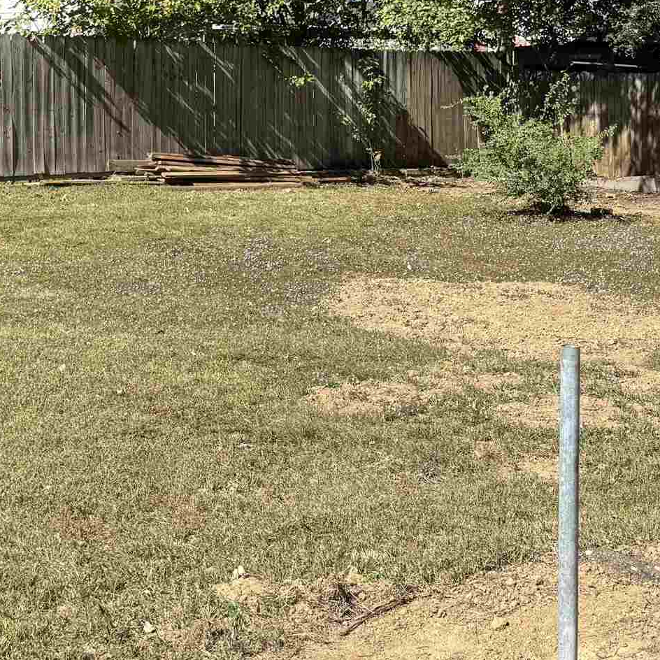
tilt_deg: -3.1
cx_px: 396
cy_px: 137
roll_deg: -1.1
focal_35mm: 69
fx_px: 1488
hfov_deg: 25.0
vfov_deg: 24.6
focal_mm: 6.76
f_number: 1.78
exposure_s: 1/2959
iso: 80
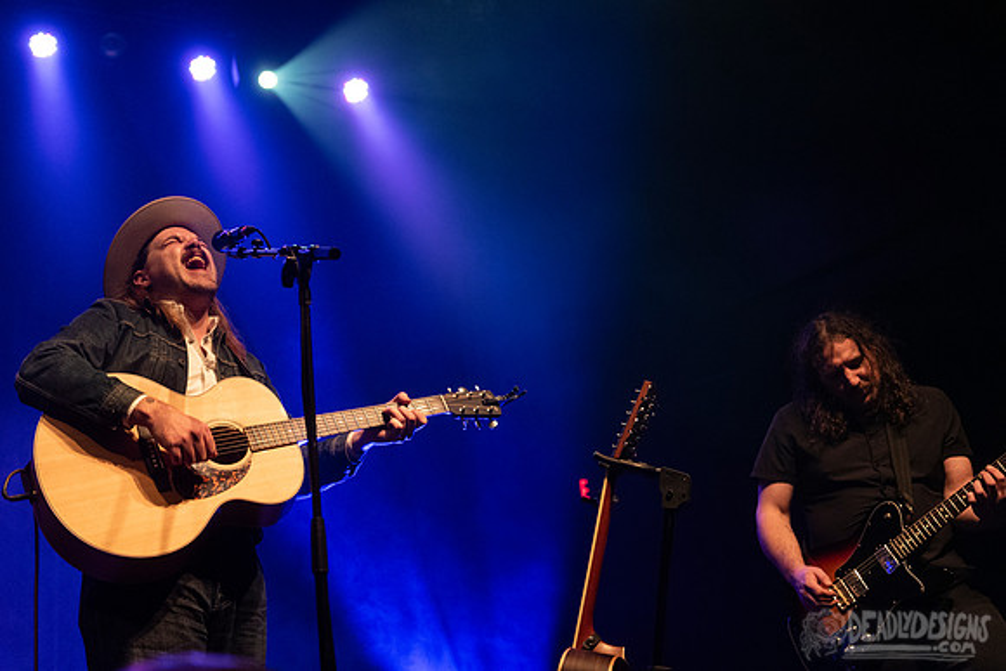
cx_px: 480
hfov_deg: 39.5
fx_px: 1402
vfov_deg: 26.9
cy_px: 320
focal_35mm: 50
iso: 2500
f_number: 3.2
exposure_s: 1/160
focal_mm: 48
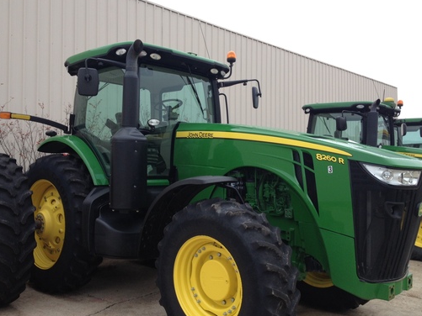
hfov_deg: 48.9
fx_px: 463
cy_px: 155
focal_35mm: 38
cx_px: 198
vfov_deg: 37.7
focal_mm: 4.28
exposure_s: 1/130
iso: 50
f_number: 2.4
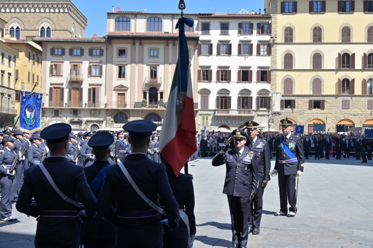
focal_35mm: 49
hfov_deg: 40.4
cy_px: 124
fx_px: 507
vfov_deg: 27.5
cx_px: 186
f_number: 5.6
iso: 200
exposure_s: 1/800
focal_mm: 49
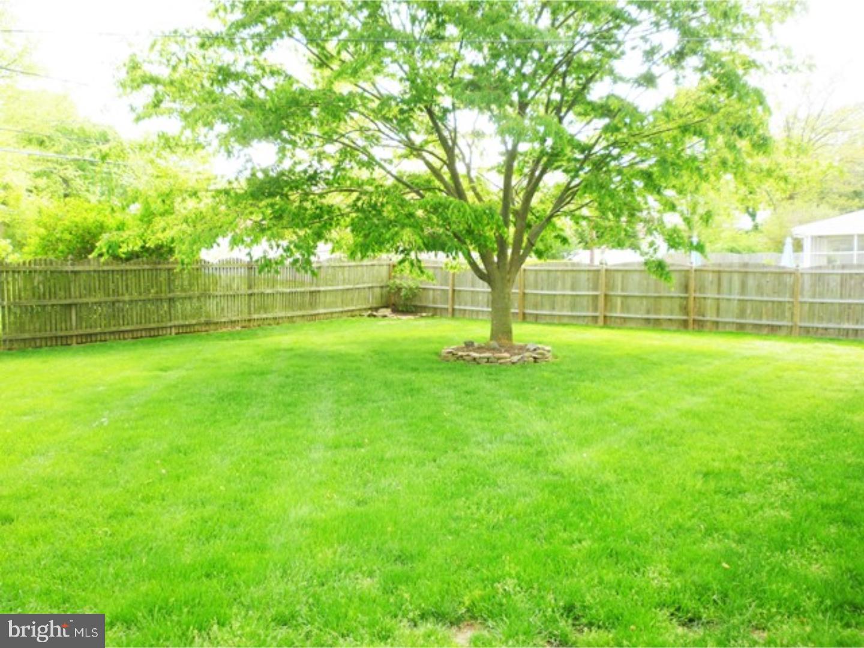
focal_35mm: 29
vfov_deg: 48.2
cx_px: 432
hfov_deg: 61.7
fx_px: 724
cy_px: 324
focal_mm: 5.2
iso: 80
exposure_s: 1/100
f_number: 3.3
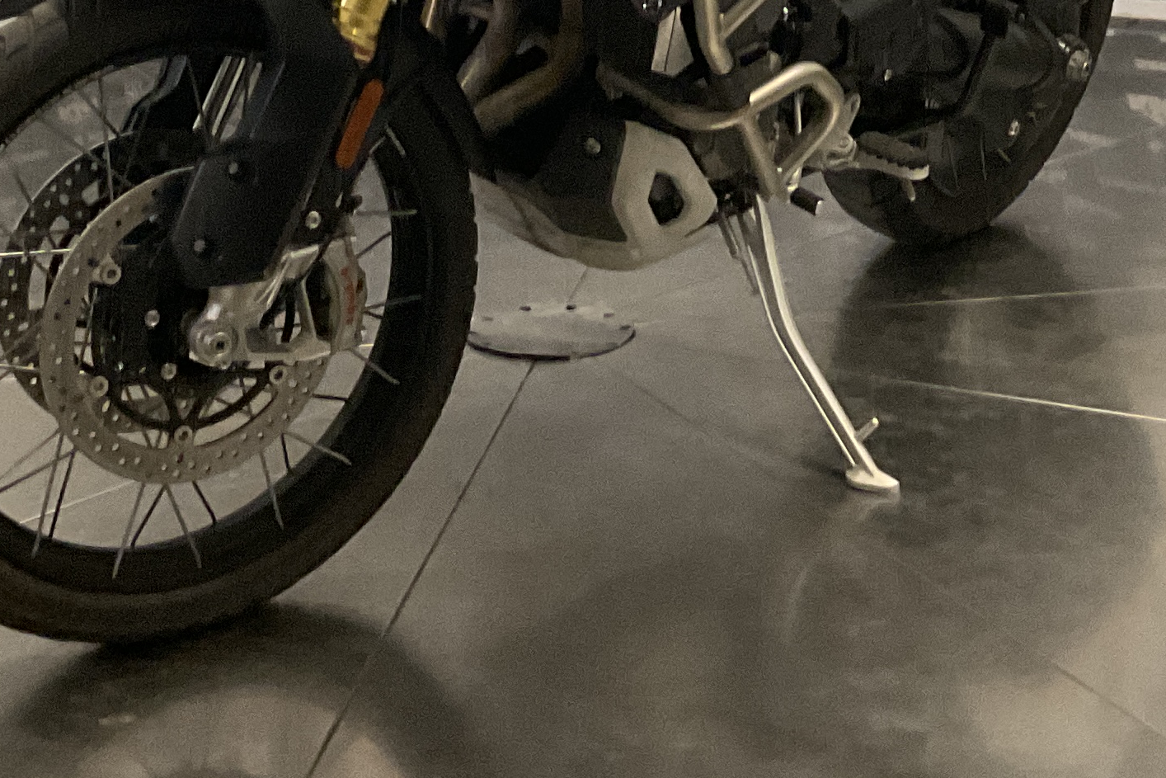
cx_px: 484
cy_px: -337
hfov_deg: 23.6
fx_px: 2786
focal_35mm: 86
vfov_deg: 14.9
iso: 200
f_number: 1.8
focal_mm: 3
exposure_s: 1/60
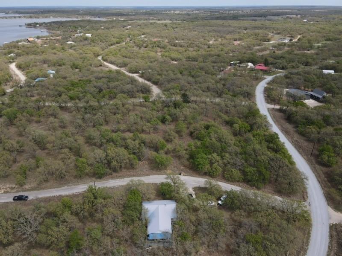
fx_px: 237
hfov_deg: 71.6
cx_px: 171
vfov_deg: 56.8
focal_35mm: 24
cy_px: 128
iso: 100
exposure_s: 1/800
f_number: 2.8
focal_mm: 4.5
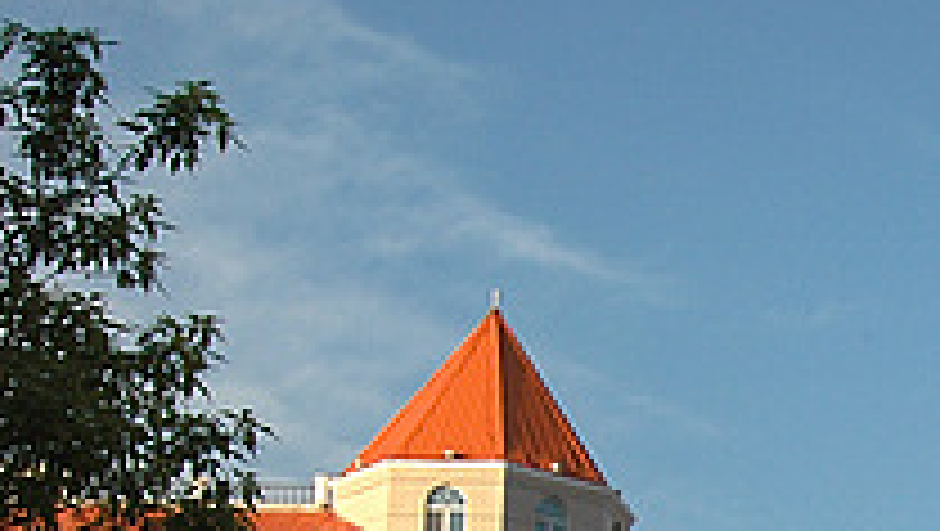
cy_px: 1001
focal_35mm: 126
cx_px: 1412
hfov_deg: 15.6
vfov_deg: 9.2
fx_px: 3143
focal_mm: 24
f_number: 7.1
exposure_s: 1/640
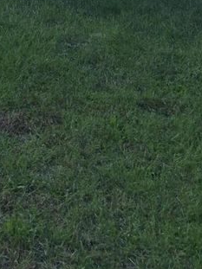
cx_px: -116
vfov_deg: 17.7
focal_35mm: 101
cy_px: -115
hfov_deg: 13.6
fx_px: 786
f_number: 1.8
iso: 80
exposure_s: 1/5744
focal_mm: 5.4
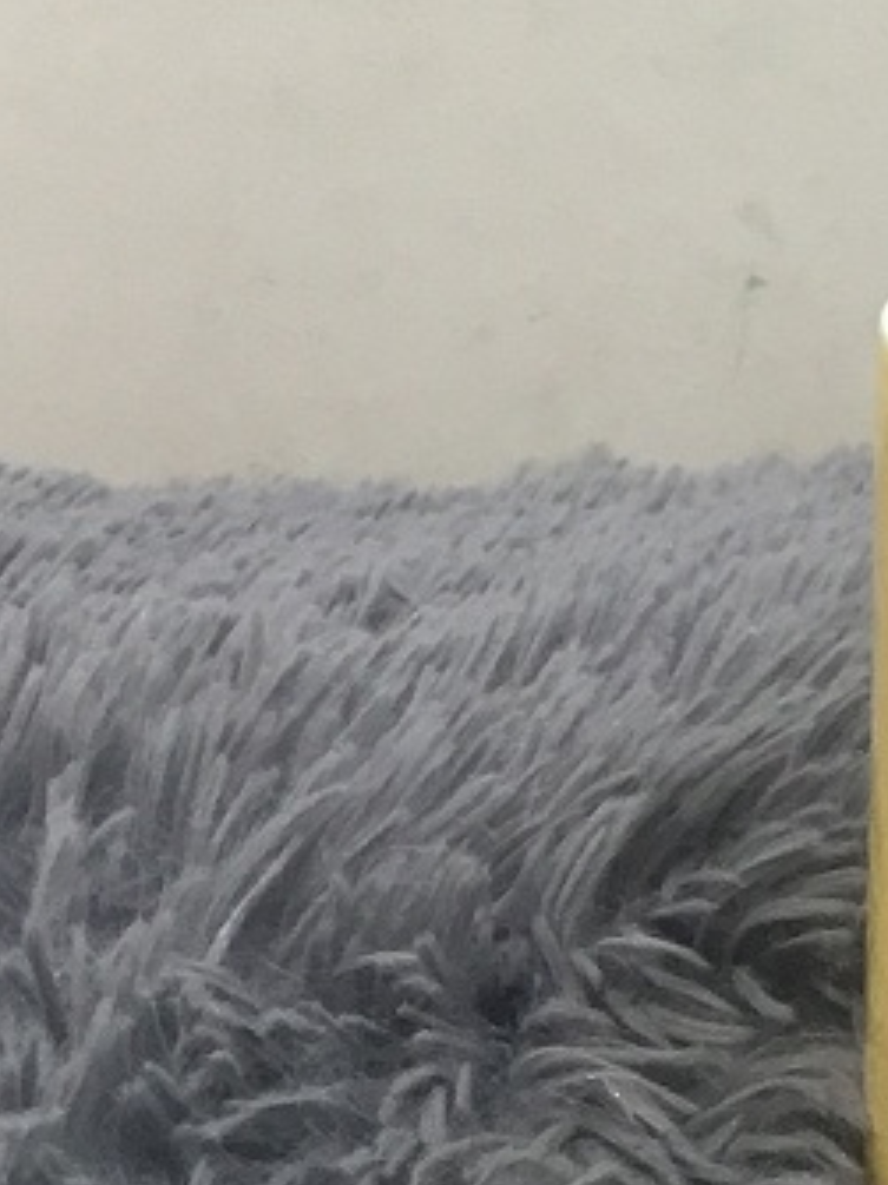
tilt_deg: -11.5
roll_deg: +0.0
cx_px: 1267
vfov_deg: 17.6
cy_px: 219
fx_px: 3799
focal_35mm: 111
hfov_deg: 12.7
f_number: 2.4
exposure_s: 1/33
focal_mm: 3.3
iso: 80
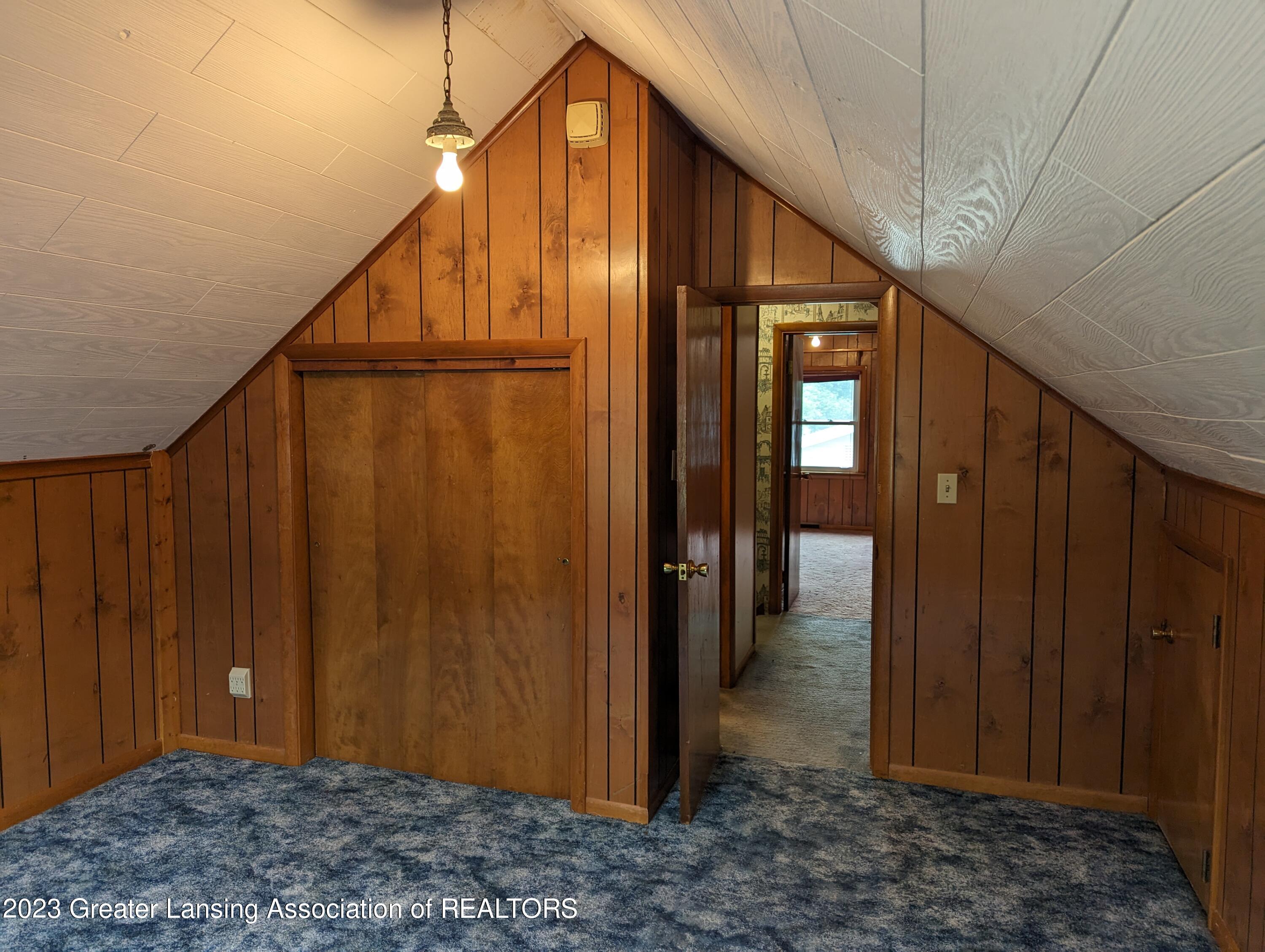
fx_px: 878
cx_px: 632
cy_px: 476
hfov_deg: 71.5
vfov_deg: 56.9
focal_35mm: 24
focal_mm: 6.81
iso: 72
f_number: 1.85
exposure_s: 1/60
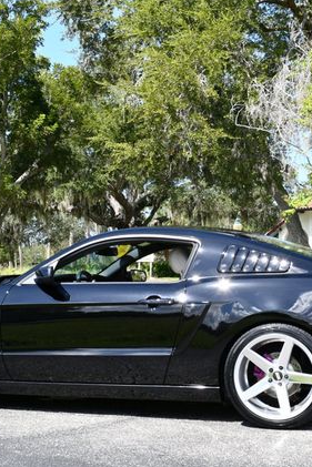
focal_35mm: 73
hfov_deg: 18.7
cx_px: 161
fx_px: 948
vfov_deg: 27.7
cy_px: 232
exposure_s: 1/250
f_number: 8
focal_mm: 24
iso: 200
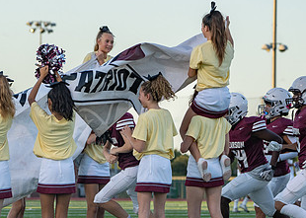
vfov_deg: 4.8
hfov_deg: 6.8
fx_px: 2579
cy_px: 144
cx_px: 52
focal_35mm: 297
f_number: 5.6
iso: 800
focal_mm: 150
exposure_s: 1/1250
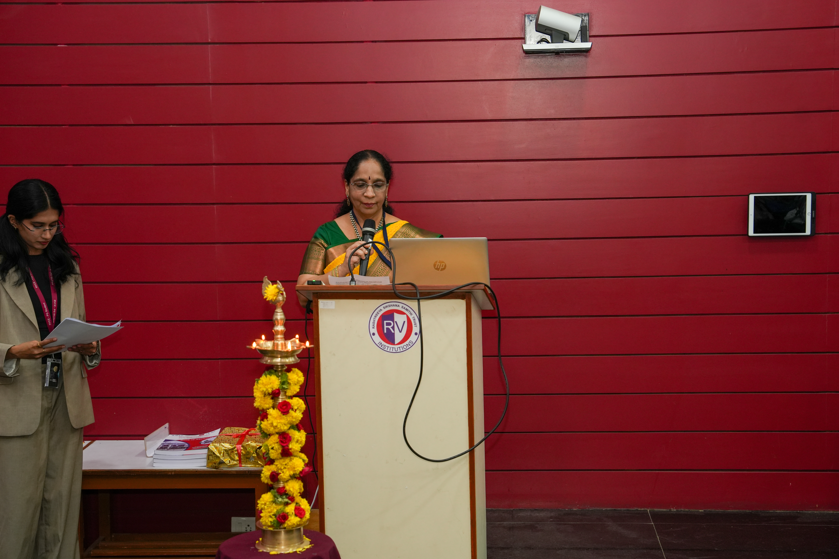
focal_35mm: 66
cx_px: 420
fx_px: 1538
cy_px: 280
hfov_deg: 30.5
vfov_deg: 20.6
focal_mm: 66
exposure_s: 1/125
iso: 1000
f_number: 4
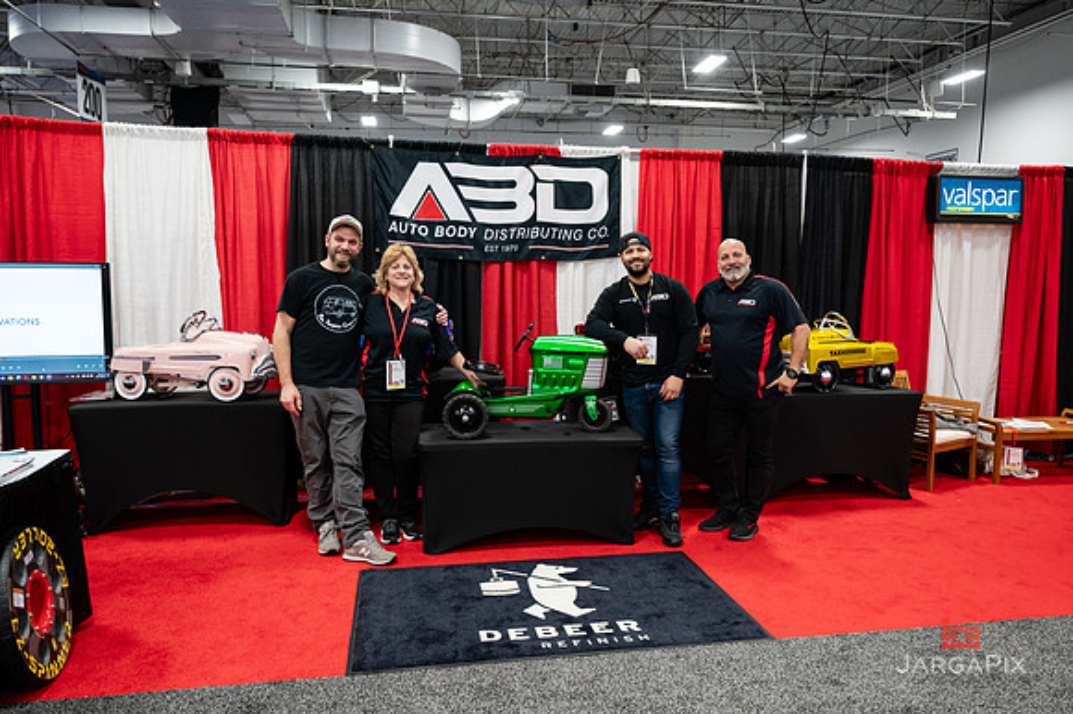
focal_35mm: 27
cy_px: 356
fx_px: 789
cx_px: 550
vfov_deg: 48.7
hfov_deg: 68.4
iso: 2500
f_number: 3.2
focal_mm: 24
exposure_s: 1/200
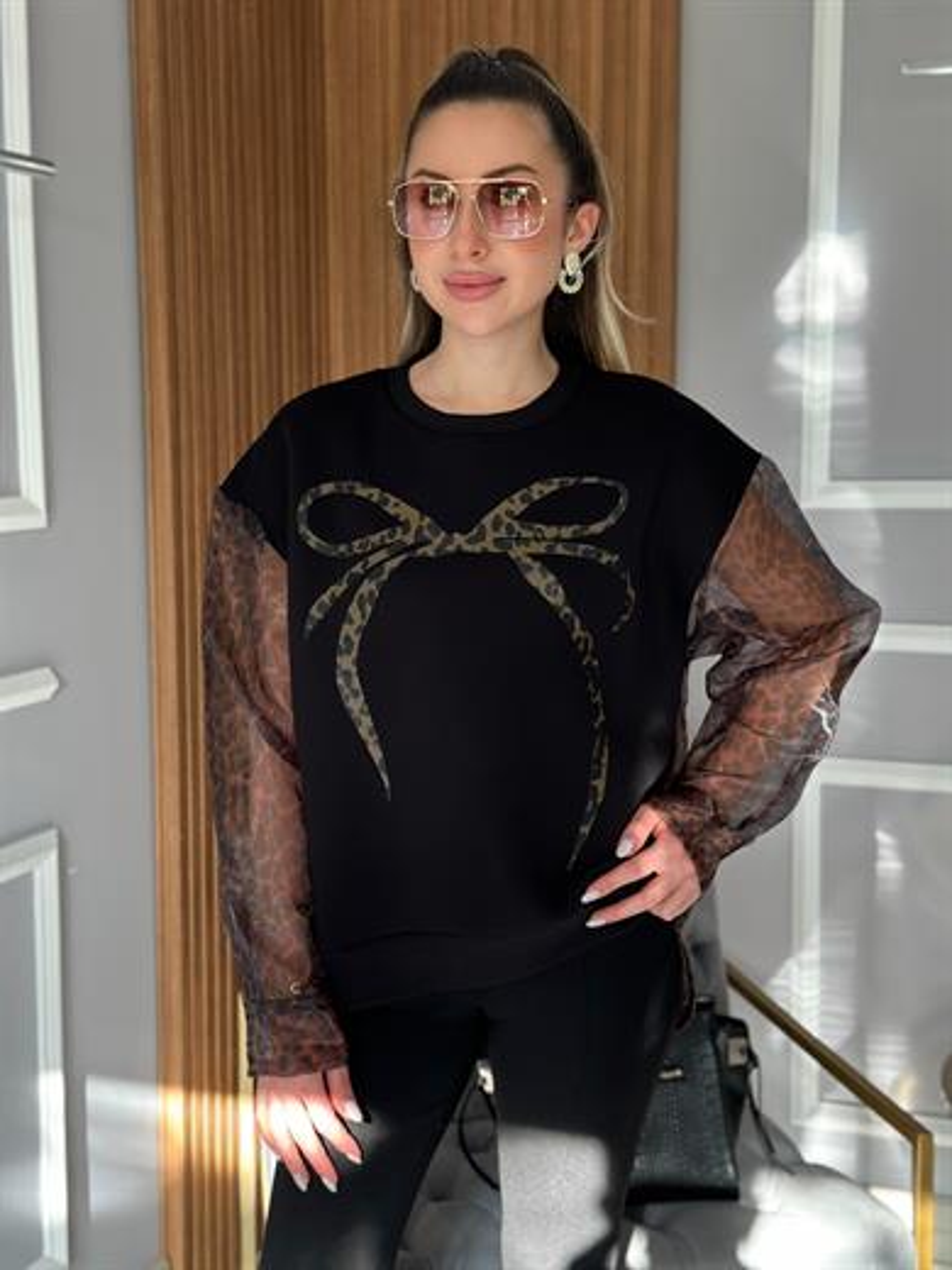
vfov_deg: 39.7
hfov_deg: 30.3
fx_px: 1760
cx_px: 476
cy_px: 635
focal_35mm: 48
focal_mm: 6.86
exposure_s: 1/66
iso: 125
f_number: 1.78
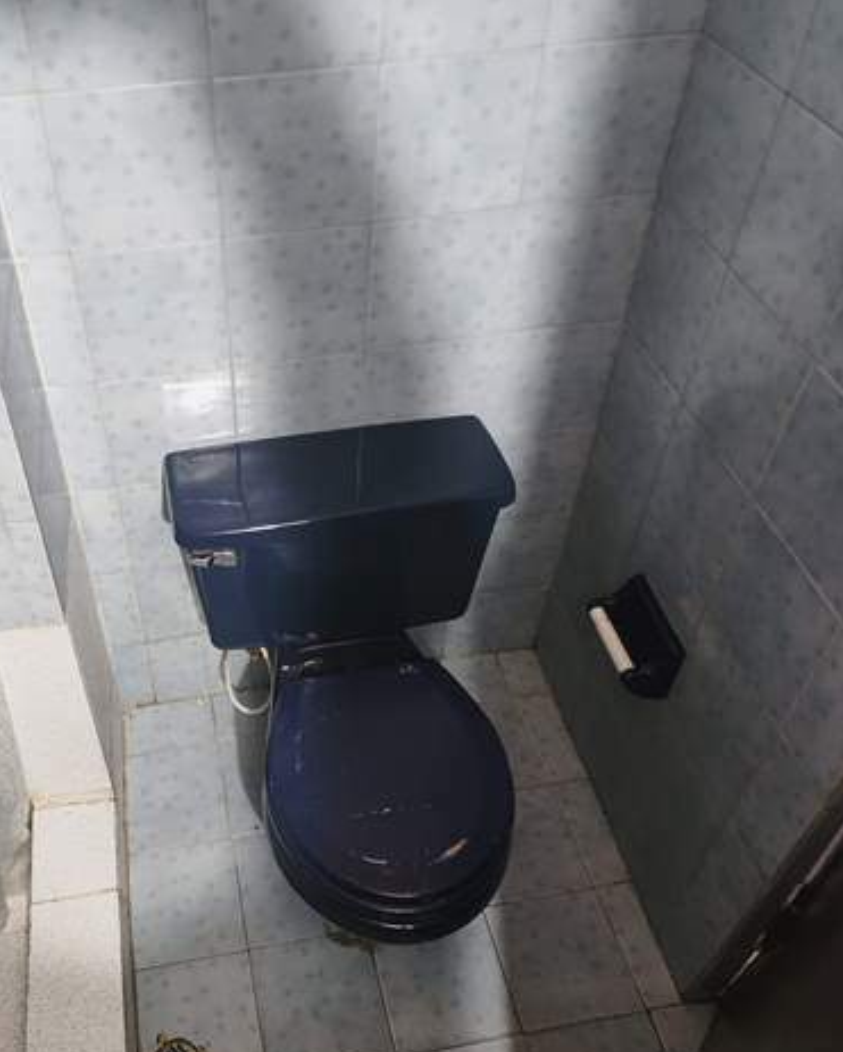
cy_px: 538
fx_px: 966
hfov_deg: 46.3
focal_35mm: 31
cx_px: 268
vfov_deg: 57.1
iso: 640
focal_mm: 6.4
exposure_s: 1/30
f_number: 1.8
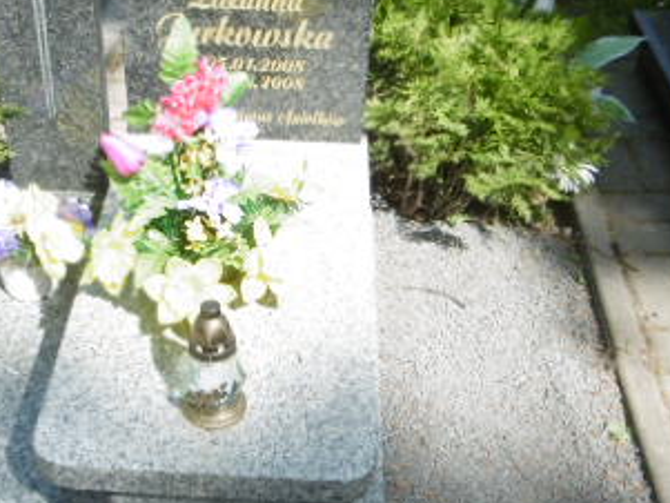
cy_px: 231
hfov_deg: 37.3
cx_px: 272
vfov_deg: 28.6
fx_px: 988
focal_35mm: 51
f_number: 3.1
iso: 100
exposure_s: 1/500
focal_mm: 4.3
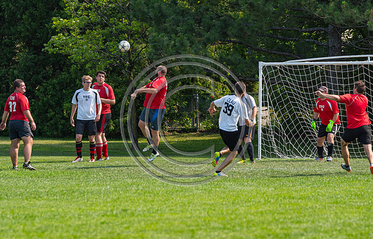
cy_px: 112
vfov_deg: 5.6
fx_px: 2433
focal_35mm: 238
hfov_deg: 8.8
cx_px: 193
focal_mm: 140
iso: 400
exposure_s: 1/3200
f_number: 3.2
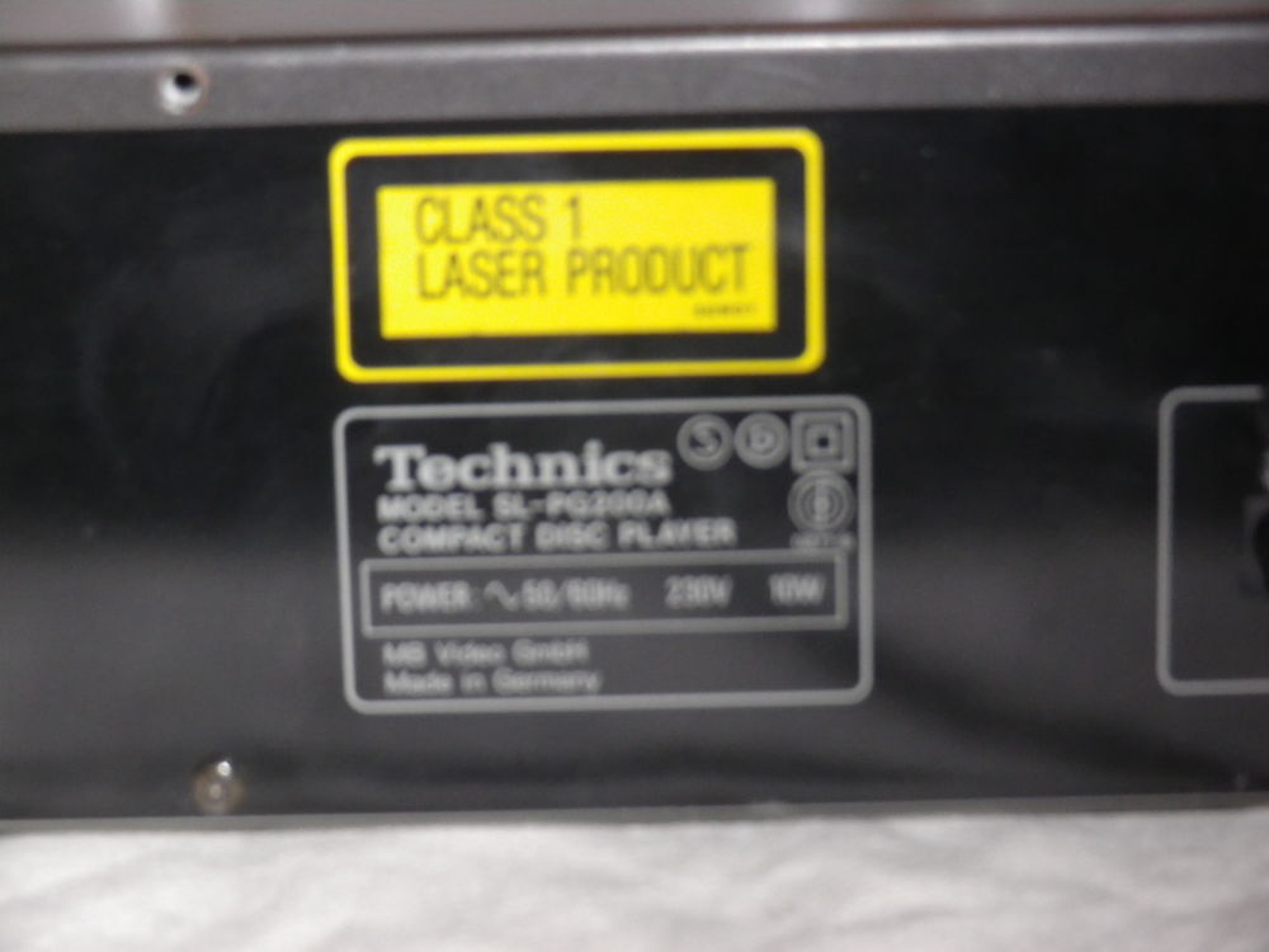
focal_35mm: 107
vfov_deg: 13.8
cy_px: 476
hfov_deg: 18.4
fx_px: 3923
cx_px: 634
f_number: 5.1
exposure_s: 1/80
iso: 400
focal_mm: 19.1
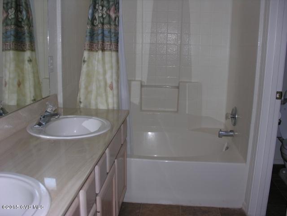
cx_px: 144
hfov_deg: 52.6
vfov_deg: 40.7
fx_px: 290
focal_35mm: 35
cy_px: 108
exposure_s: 1/60.1
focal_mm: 8.9
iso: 50
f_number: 2.8
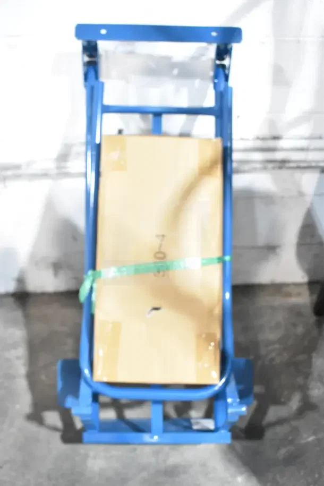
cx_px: 162
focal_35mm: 34
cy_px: 243
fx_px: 466
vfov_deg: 55.1
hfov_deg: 38.4
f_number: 5
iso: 6400
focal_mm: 23
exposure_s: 1/100
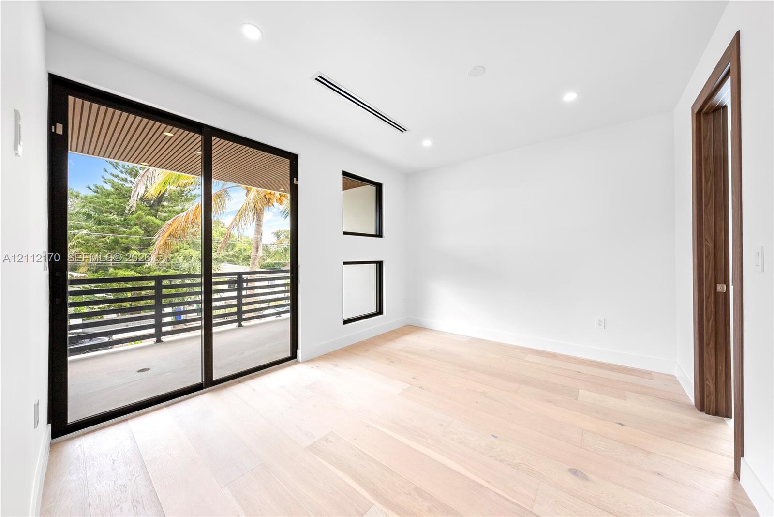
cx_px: 387
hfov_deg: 112.6
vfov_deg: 90.1
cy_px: 258
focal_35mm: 12
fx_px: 258
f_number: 8
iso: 250
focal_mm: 12
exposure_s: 1/20
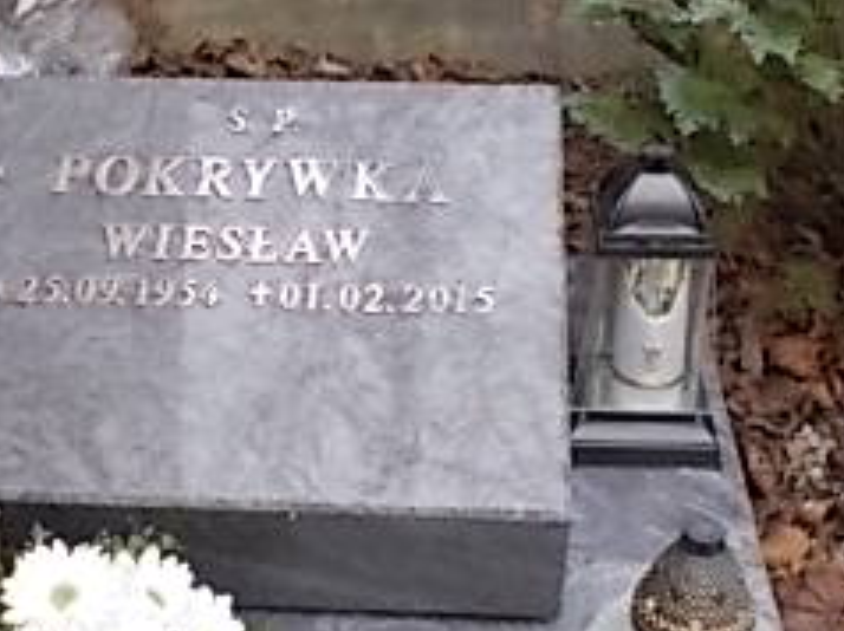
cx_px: 358
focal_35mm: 70
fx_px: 1705
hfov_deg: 27.8
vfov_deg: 20.9
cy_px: 252
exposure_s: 1/100
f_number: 3.2
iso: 80
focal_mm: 4.6
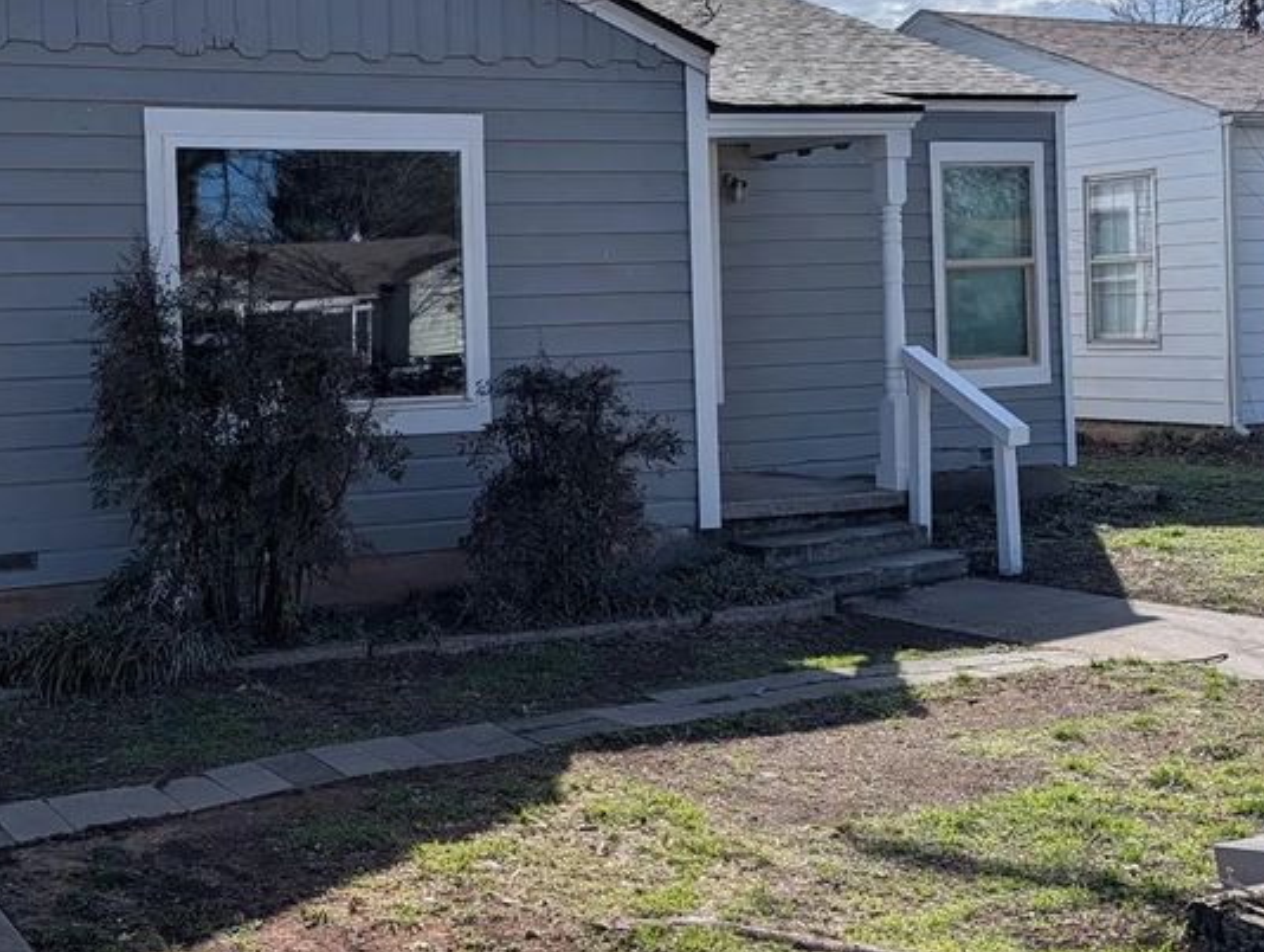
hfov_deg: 39.8
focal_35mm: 46
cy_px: 361
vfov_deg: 31.5
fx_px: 1682
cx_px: 277
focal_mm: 6.9
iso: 21
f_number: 1.68
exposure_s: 1/2392
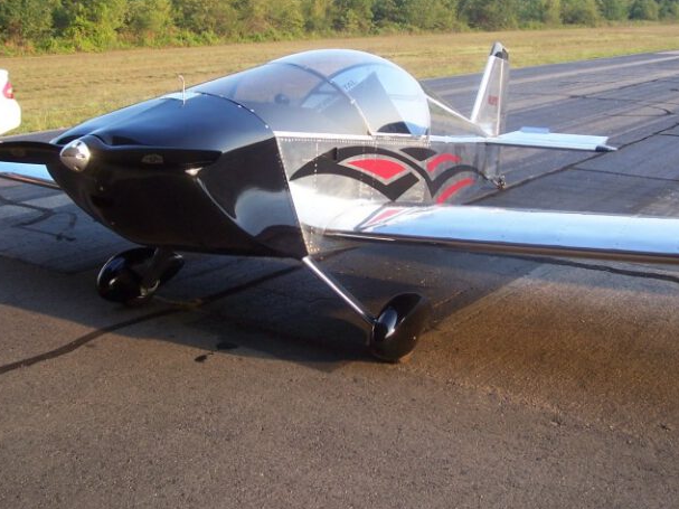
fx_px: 843
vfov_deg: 33.4
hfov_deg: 43.9
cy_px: 189
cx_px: 345
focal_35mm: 43
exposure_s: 1/180
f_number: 2.7
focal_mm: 5.6
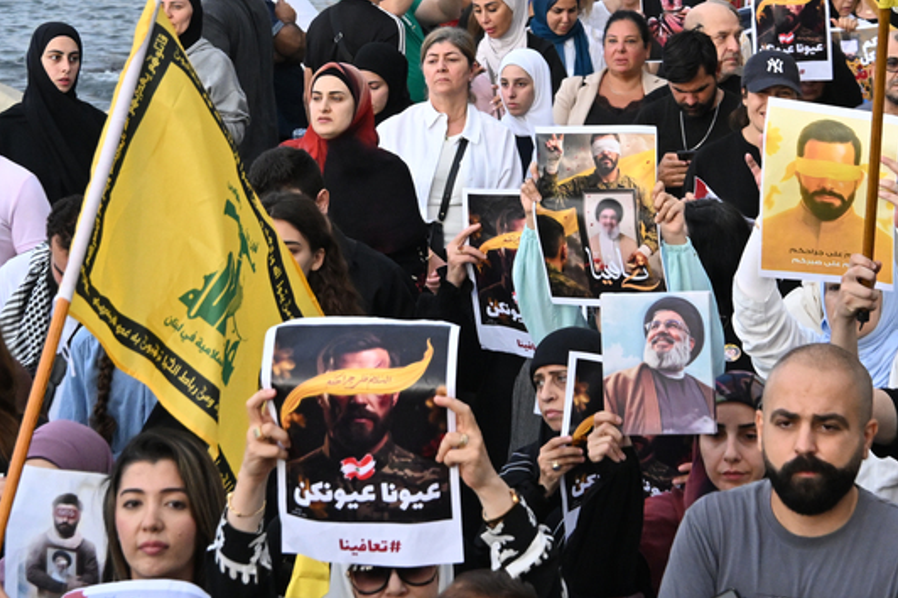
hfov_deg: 12.9
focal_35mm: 158
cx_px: 810
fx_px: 3939
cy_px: 35
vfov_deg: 8.6
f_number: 9
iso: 2500
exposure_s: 1/400
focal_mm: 70
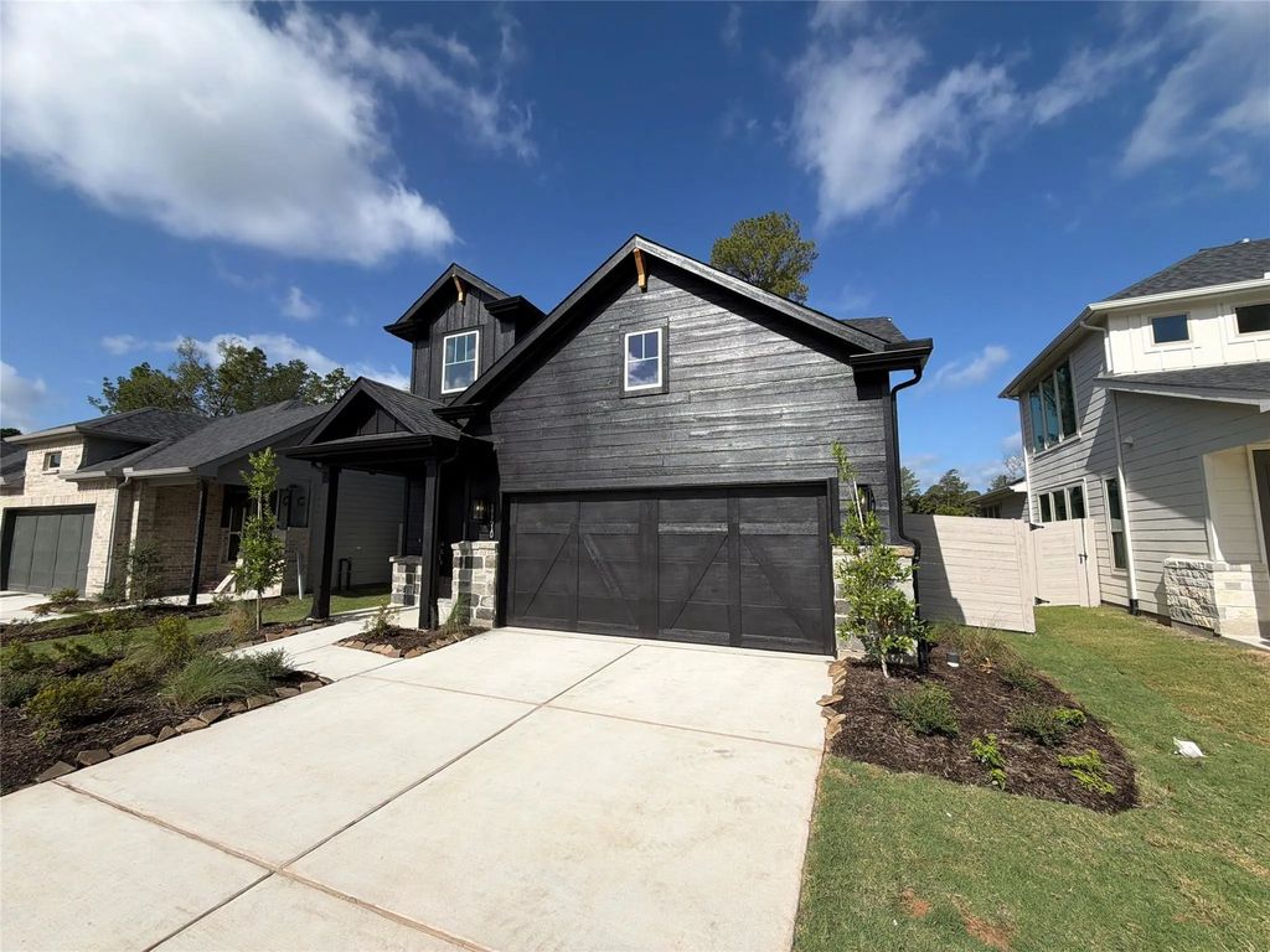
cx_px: 635
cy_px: 476
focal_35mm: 14
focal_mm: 2.22
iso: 20
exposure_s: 1/1211
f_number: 2.2
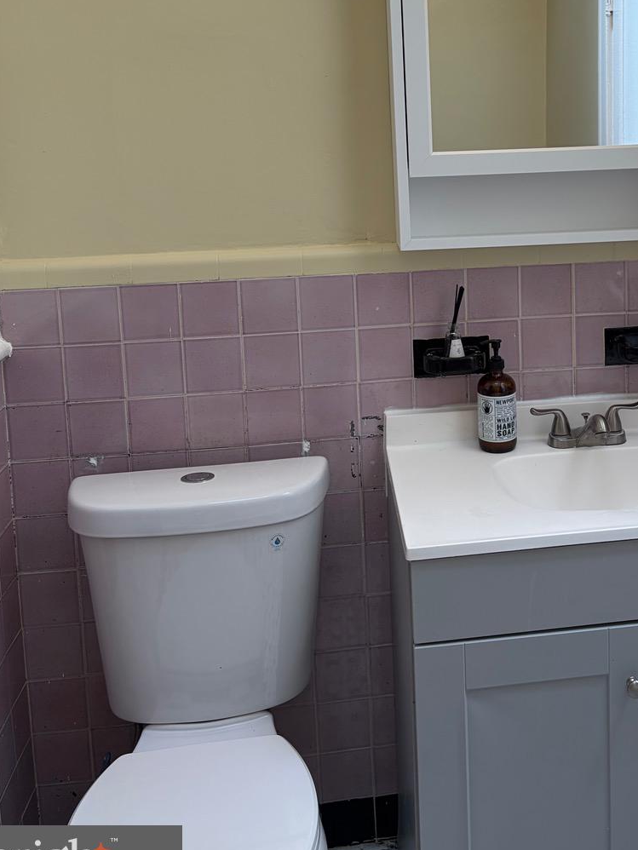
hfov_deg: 35.4
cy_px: 241
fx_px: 983
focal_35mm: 40
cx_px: 460
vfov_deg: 45.6
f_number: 1.6
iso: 50
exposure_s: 1/120
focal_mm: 5.96
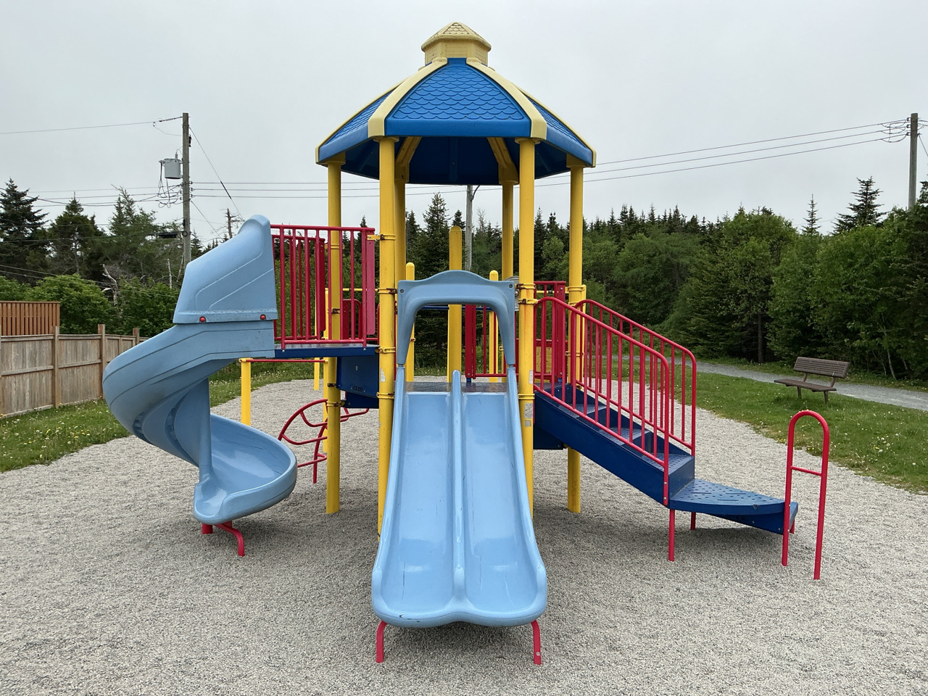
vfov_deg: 48.2
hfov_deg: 61.7
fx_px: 777
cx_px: 464
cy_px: 348
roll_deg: +0.1
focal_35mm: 29
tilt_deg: -1.7
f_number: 1.8
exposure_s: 1/403
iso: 25
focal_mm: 3
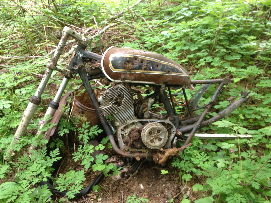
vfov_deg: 39.7
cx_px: 135
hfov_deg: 51.4
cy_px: 103
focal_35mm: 36
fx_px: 282
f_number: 2.4
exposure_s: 1/20
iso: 125
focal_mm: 4.28
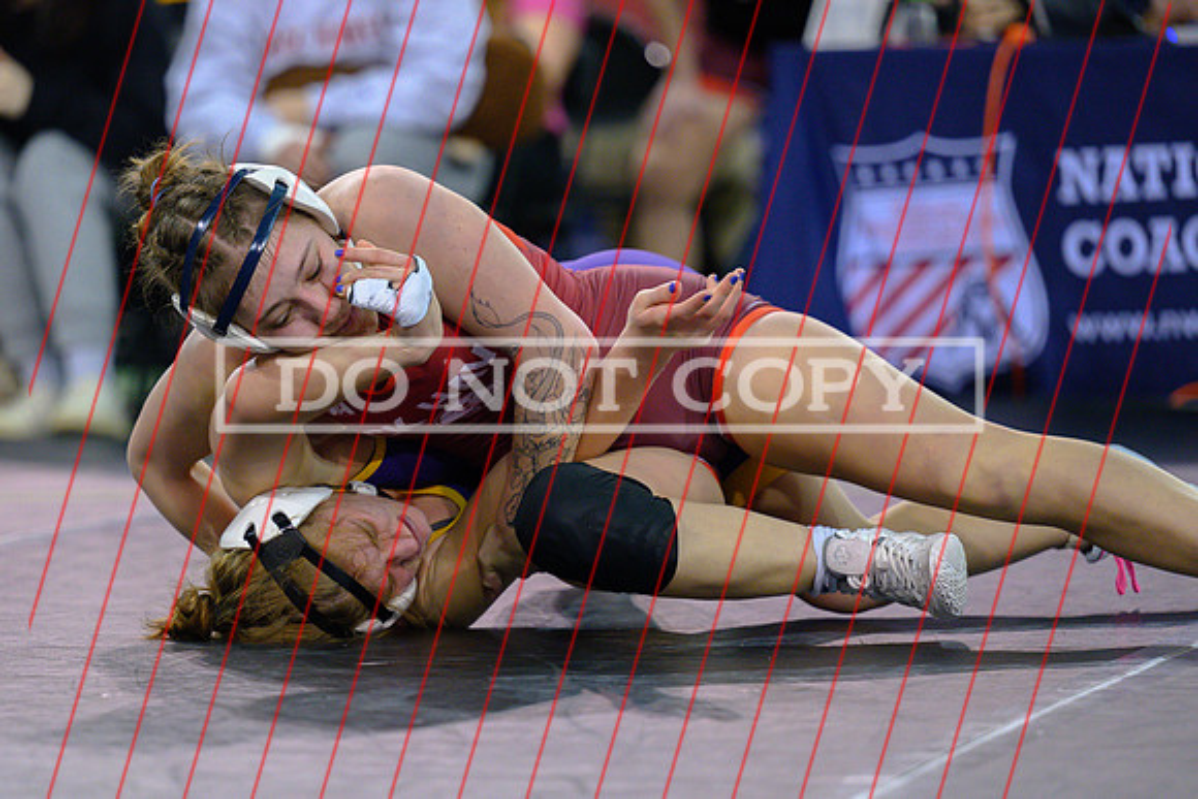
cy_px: 455
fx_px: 7045
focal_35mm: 212
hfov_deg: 9.7
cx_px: 425
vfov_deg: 6.5
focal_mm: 160
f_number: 2.8
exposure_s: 1/640
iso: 2800
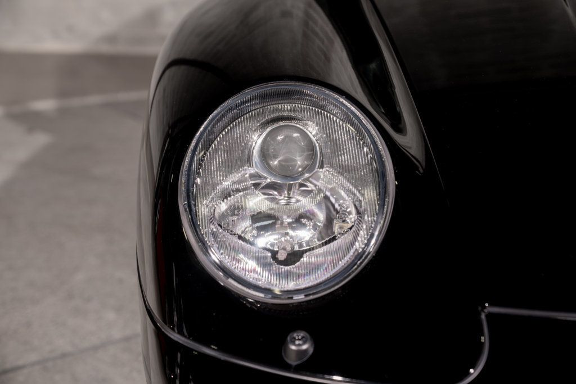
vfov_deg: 20.0
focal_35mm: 68
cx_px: 288
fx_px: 1088
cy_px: 192
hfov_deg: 29.7
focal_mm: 68
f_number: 4.5
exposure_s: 1/80
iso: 160
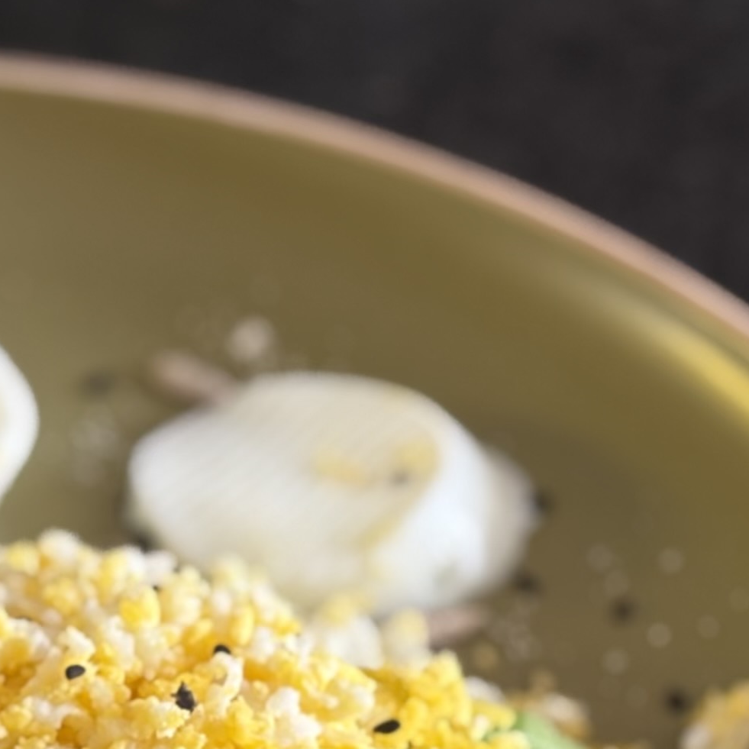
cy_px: 999
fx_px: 4627
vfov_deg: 9.1
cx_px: -276
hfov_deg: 9.1
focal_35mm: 189
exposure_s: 1/61
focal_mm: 5.96
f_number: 1.6
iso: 50
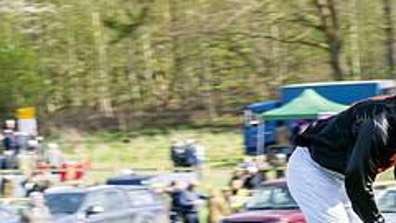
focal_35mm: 398
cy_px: 332
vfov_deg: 3.0
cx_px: 350
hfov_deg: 5.4
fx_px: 4179
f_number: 11
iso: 200
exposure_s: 1/200
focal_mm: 135
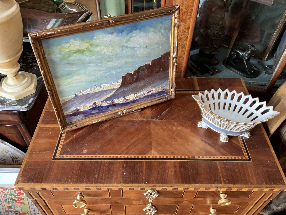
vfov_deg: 48.2
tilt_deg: -44.0
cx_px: 143
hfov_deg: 61.7
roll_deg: -2.9
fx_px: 240
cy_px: 108
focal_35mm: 29
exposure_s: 1/60
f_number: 1.8
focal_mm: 3
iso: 160
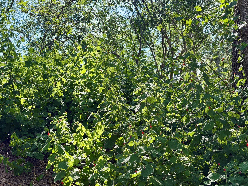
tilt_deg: +9.1
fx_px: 344
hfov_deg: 39.7
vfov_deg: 30.3
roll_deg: +3.2
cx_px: 124
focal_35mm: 48
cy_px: 93
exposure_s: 1/928
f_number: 1.78
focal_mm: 6.76
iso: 80
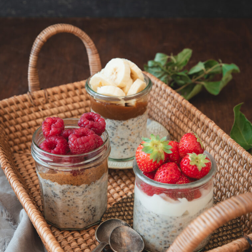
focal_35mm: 75
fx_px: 618
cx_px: 125
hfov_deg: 23.1
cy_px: 182
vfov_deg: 22.9
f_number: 8
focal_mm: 58
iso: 200
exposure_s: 1/6
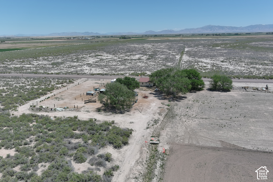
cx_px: 136
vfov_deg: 45.0
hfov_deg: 63.7
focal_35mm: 29
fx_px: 220
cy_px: 91
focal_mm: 10.13
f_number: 2.8
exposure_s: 1/1600
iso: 100
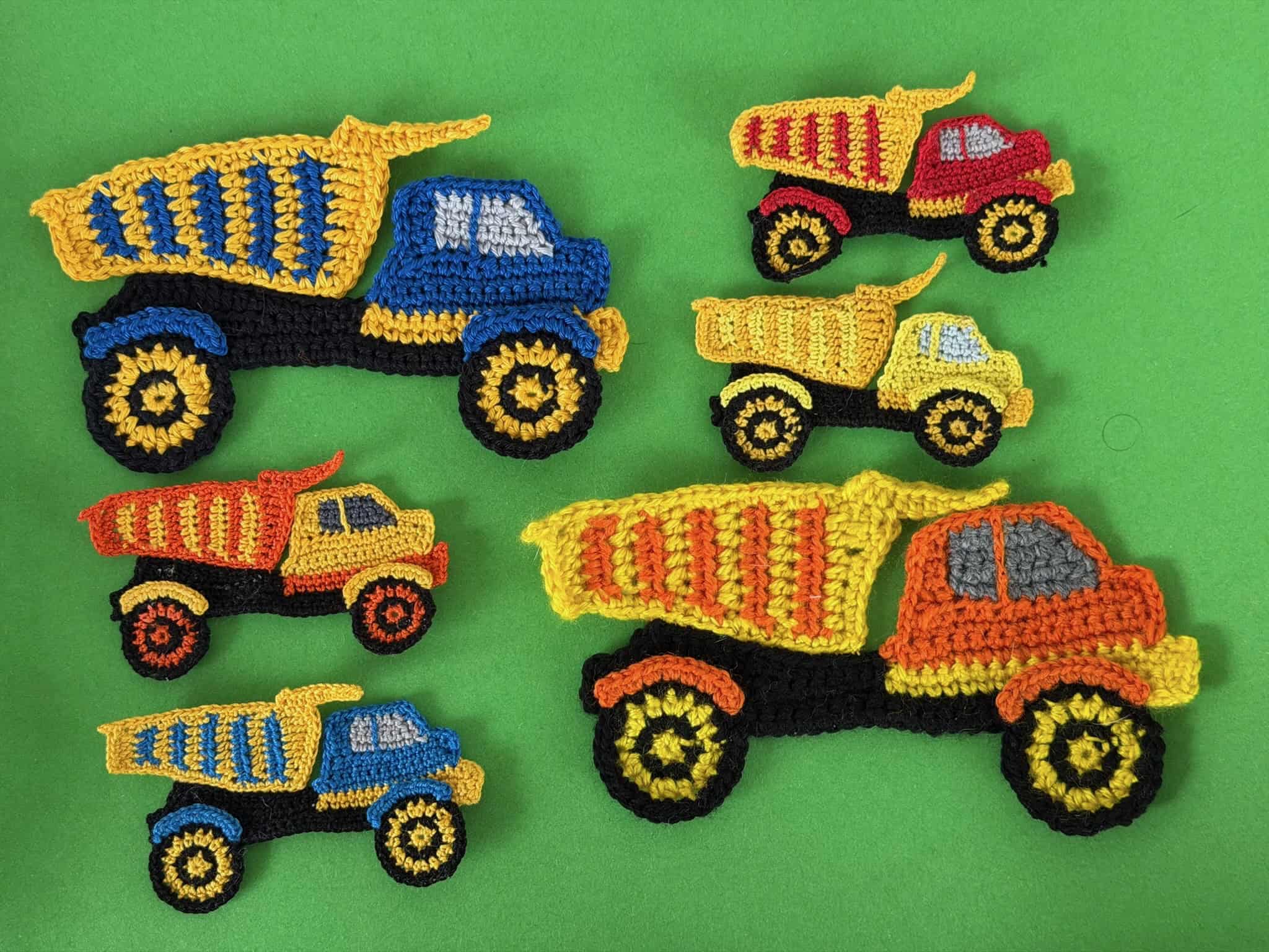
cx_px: 634
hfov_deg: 39.7
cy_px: 476
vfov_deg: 30.3
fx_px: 1760
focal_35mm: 48
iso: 100
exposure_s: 1/75
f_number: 1.8
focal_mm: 6.8
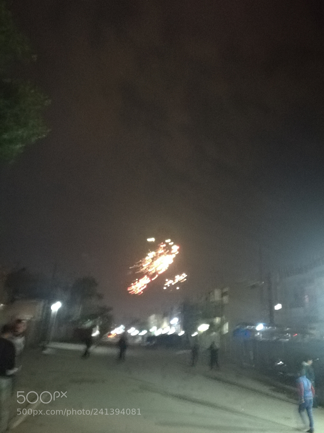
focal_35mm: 27
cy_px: 216
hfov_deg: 51.4
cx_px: 162
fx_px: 337
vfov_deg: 65.3
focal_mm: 4.04
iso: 1250
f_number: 2
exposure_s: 1/4
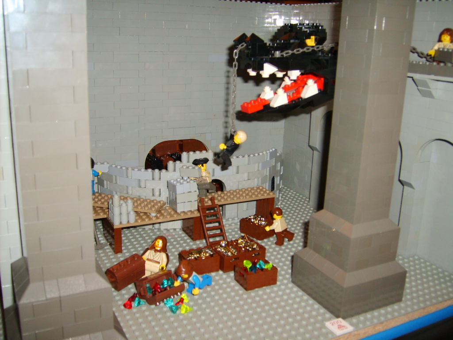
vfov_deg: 40.7
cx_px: 226
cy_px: 170
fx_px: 458
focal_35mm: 35
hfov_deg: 52.6
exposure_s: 1/30
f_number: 2.8
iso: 100
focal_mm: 5.8
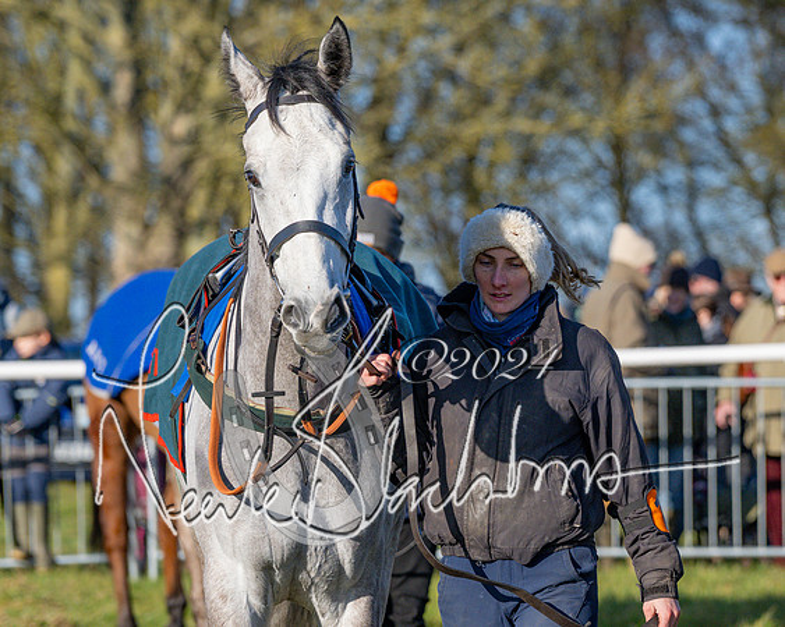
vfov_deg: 5.6
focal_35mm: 276
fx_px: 6399
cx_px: 475
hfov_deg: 7.0
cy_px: 315
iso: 640
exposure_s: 1/5000
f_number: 4
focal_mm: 150
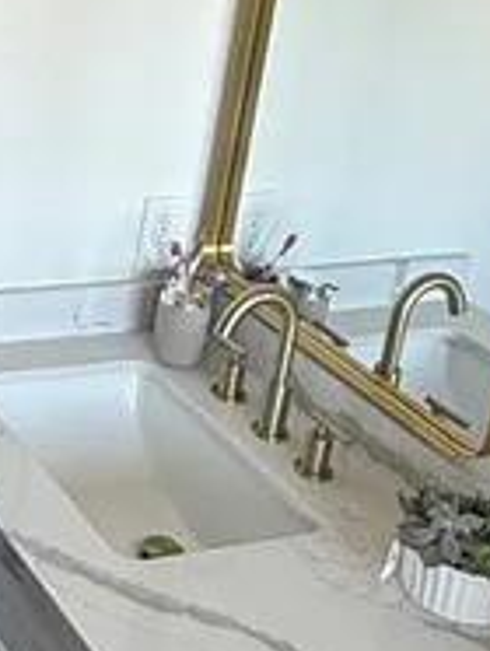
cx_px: -80
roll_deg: -6.2
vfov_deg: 24.7
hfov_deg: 18.3
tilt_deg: -14.2
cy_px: 80
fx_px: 1450
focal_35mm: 77
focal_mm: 2.22
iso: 100
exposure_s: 1/99
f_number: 2.2
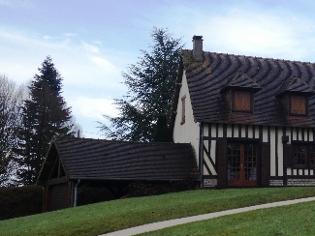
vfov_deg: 24.0
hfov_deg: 29.7
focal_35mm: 61
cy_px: 114
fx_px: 555
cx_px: 308
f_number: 3.3
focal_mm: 5.5
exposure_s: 1/320
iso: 80
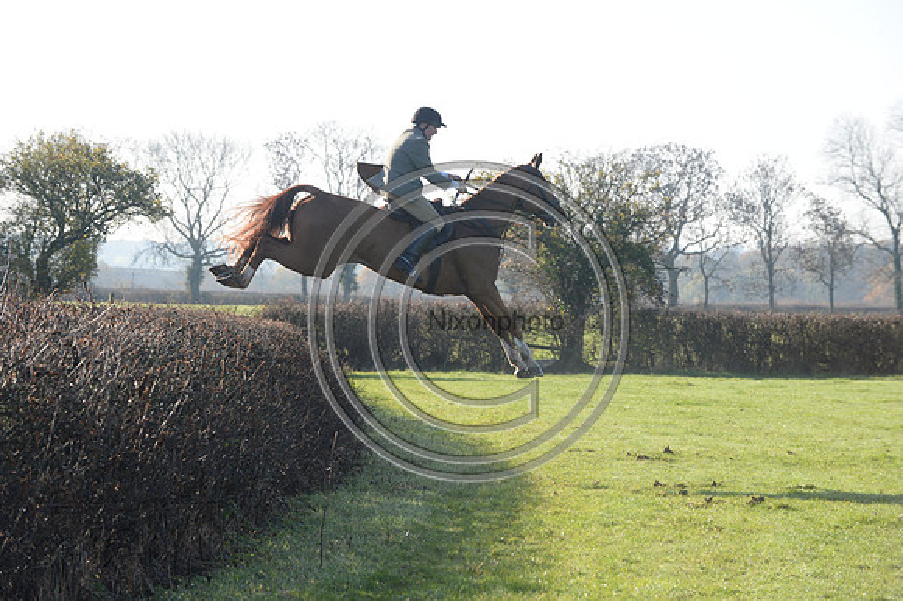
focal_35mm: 140
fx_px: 3510
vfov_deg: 9.8
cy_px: 300
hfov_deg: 14.7
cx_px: 452
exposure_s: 1/1250
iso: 1000
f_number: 6.3
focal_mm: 140
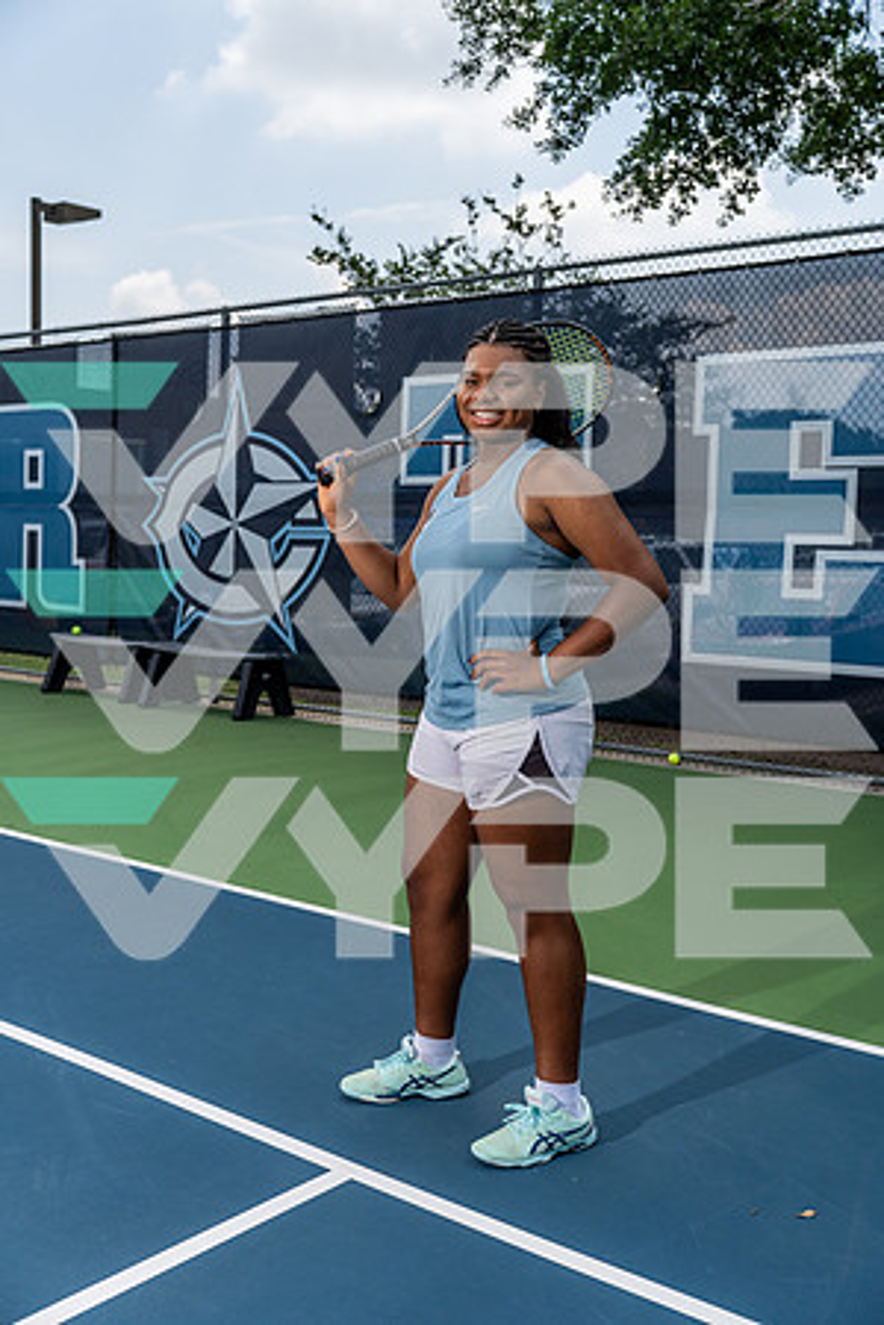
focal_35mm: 37
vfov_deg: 51.9
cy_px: 662
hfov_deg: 35.9
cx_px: 442
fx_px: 1363
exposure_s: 1/1000
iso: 100
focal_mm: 37
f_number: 4
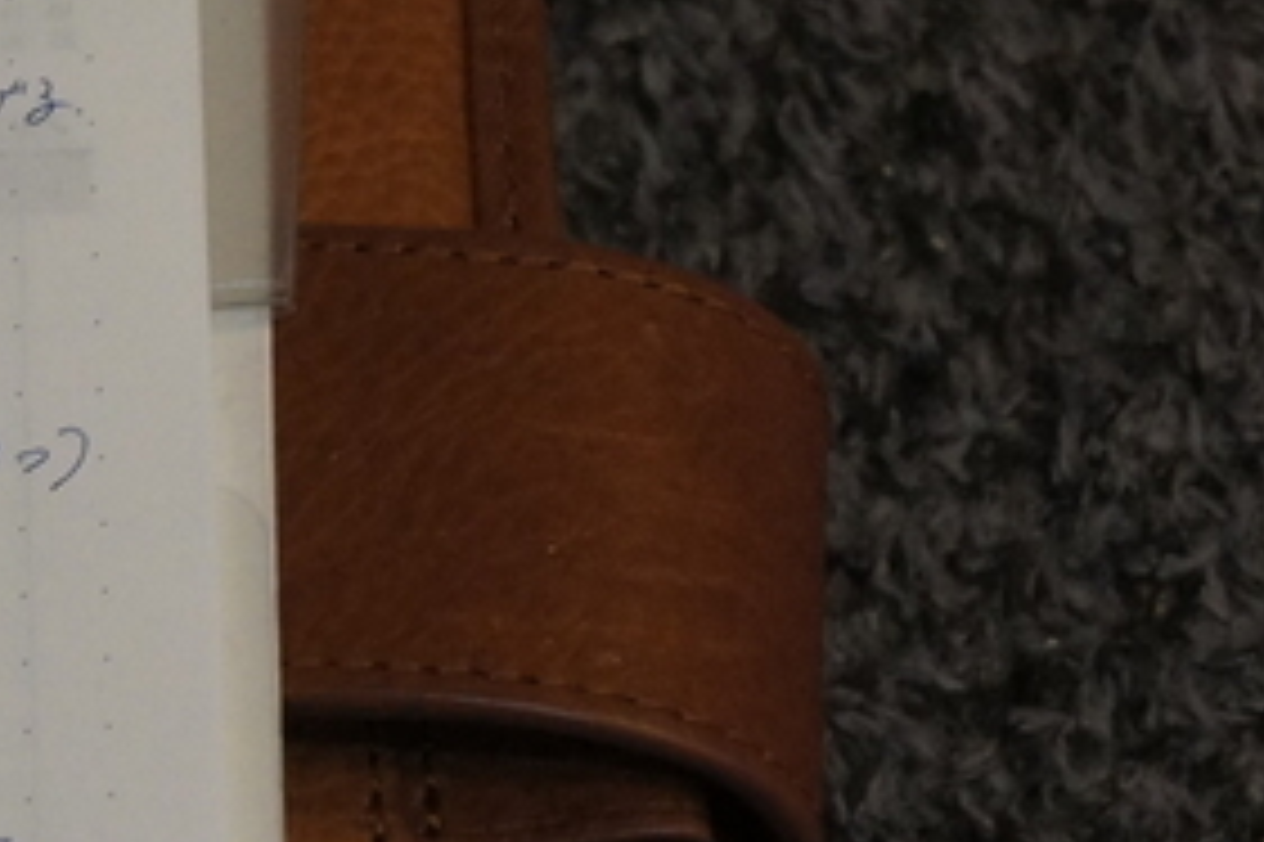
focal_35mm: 295
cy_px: 671
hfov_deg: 6.9
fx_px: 10351
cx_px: -747
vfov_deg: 4.7
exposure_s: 1/50
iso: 1600
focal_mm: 54
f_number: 5.6
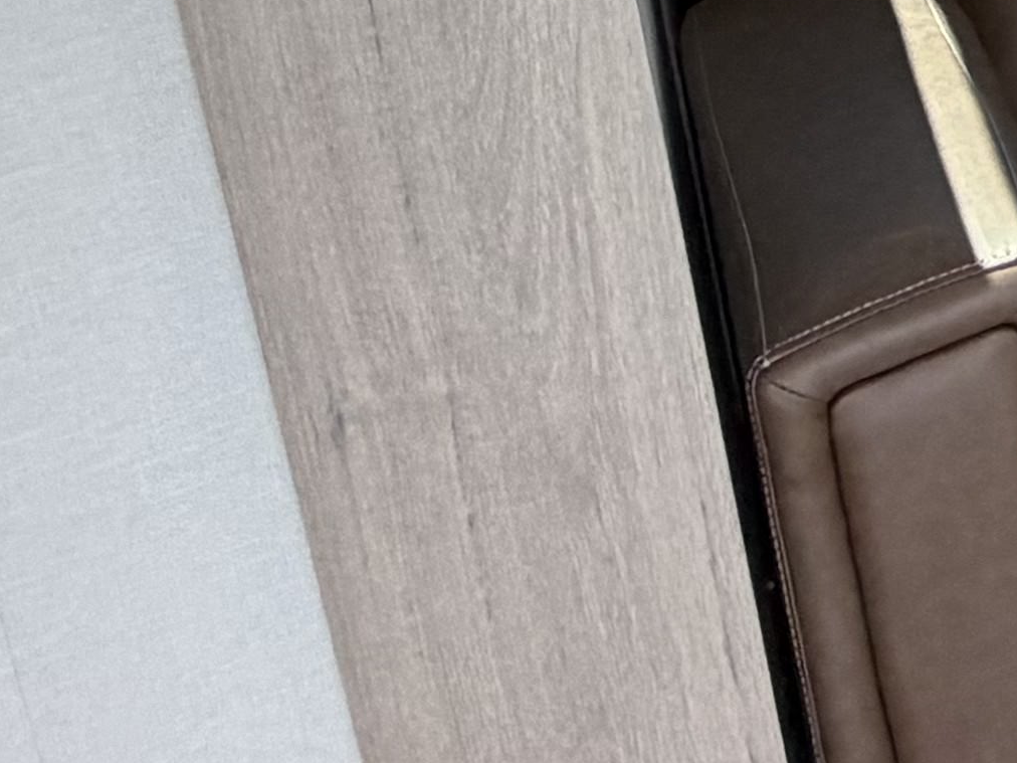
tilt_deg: -12.6
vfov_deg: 15.1
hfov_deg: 16.4
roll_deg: +1.9
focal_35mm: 79
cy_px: -773
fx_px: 2321
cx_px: 2208
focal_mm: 2.22
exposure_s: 1/121
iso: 100
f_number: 2.2
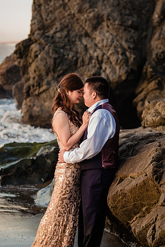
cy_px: 125
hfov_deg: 13.2
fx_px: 715
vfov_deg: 19.6
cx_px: 84
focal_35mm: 104
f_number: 2.5
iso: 200
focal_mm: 56
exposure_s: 1/160
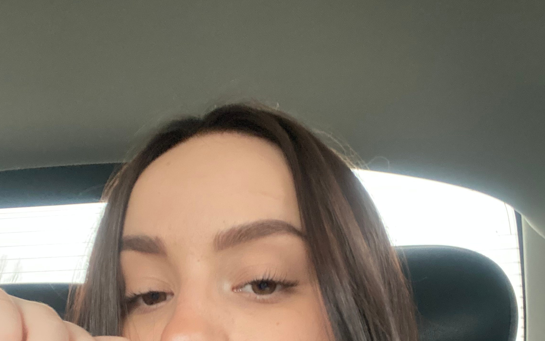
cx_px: 273
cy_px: 360
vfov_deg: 27.7
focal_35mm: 43
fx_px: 639
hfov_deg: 46.2
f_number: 2.2
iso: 400
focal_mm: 2.71
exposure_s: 1/34
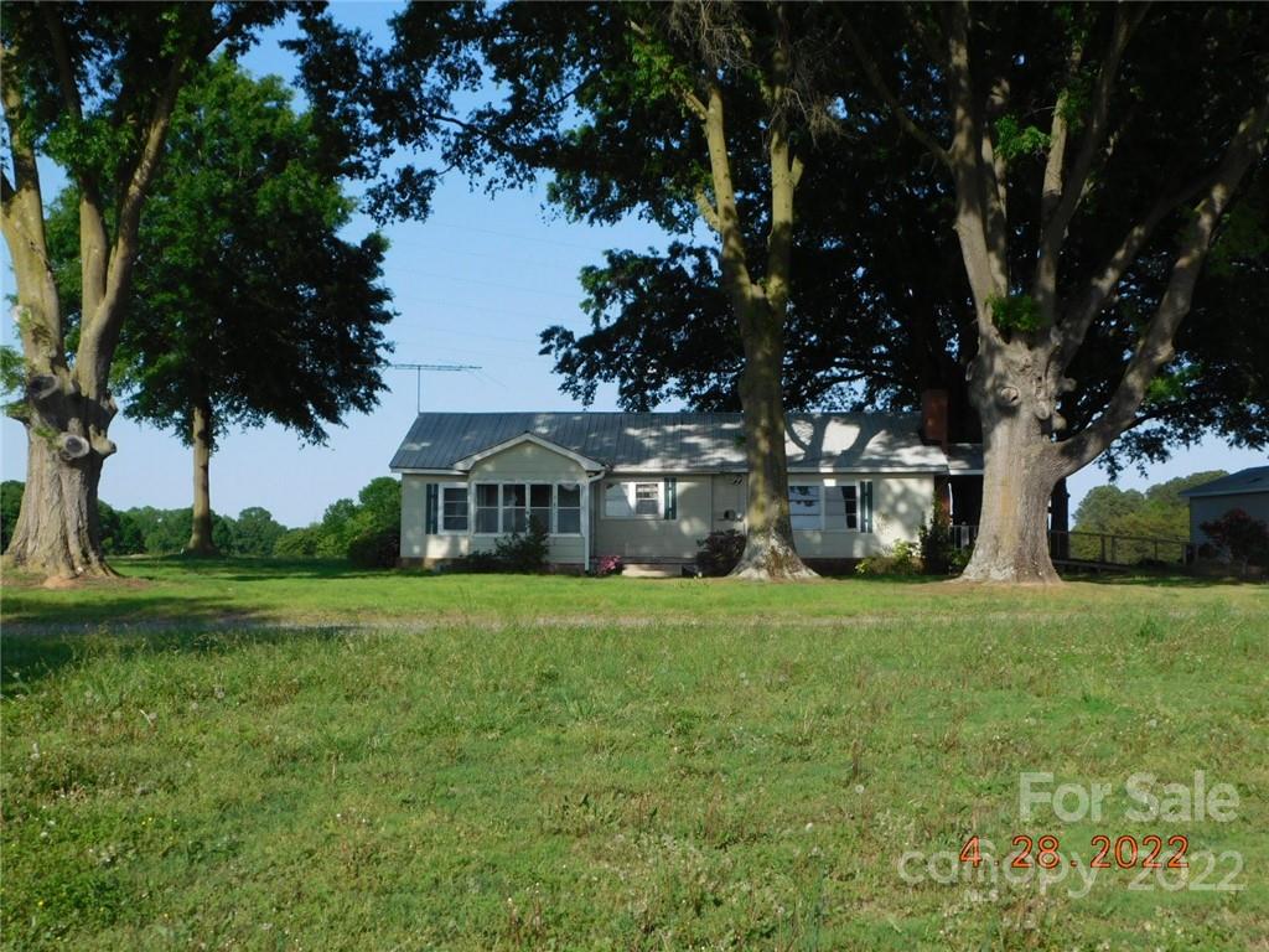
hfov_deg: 46.8
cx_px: 634
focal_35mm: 40
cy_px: 476
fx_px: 1466
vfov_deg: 36.0
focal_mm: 7.1
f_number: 3.6
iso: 125
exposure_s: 1/1250
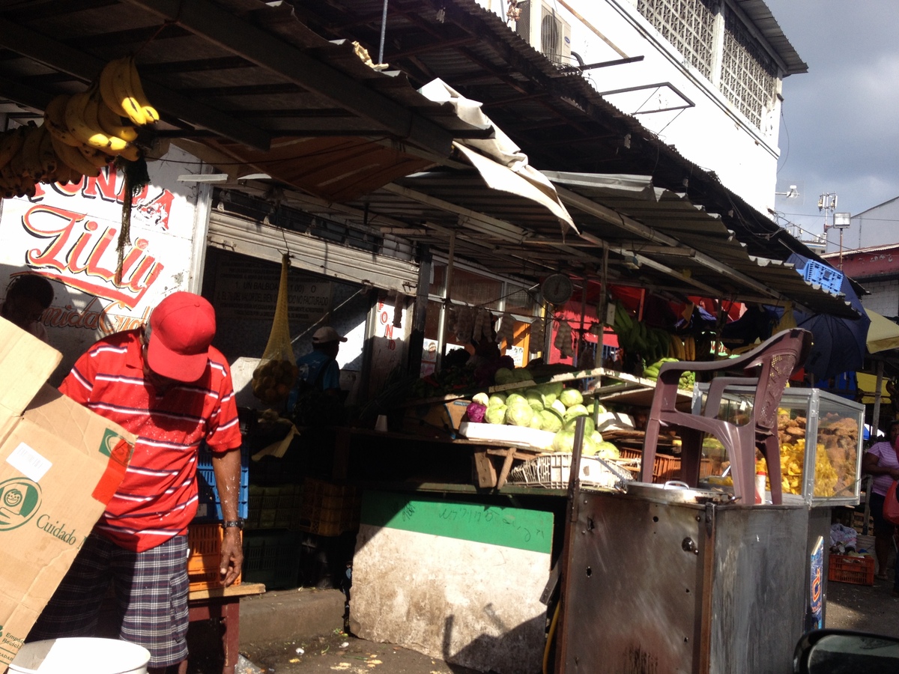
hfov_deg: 52.6
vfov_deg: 40.7
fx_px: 909
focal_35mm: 35
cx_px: 450
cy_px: 337
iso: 50
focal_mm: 4.28
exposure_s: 1/1004
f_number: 2.4
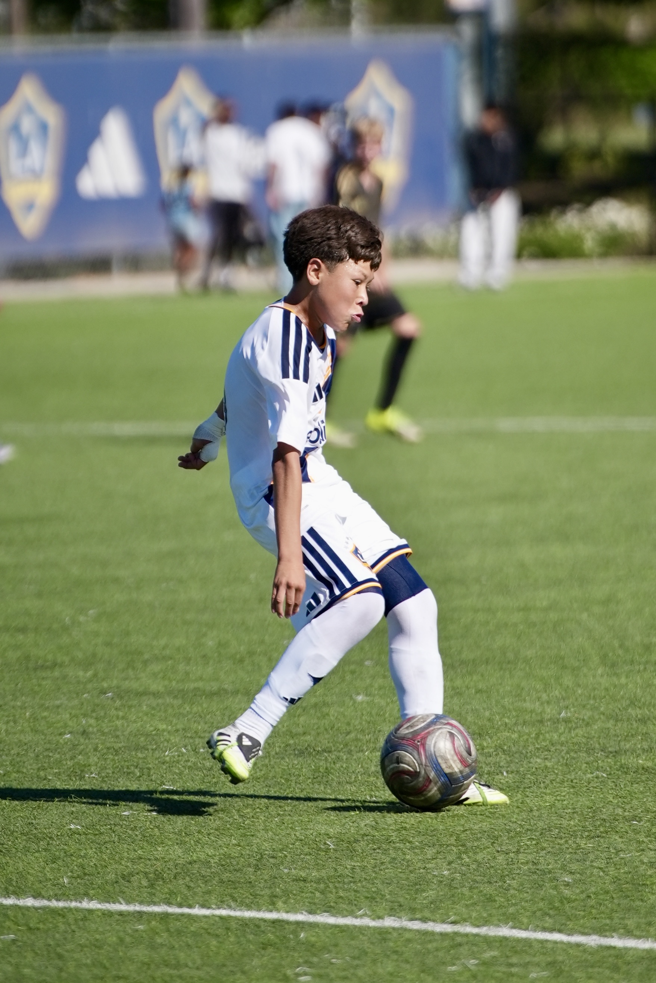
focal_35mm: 280
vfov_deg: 7.4
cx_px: 328
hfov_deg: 4.9
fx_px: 7644
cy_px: 492
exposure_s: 1/4000
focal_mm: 280
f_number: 4
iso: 500
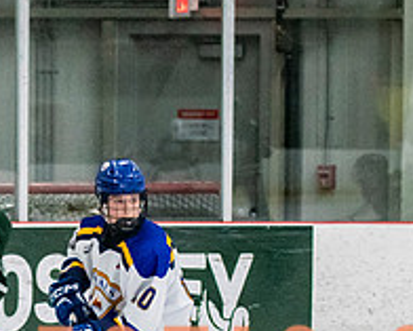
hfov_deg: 5.1
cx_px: -133
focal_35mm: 379
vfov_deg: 4.1
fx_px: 4635
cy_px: 393
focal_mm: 75
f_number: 3.2
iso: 2000
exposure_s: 1/640
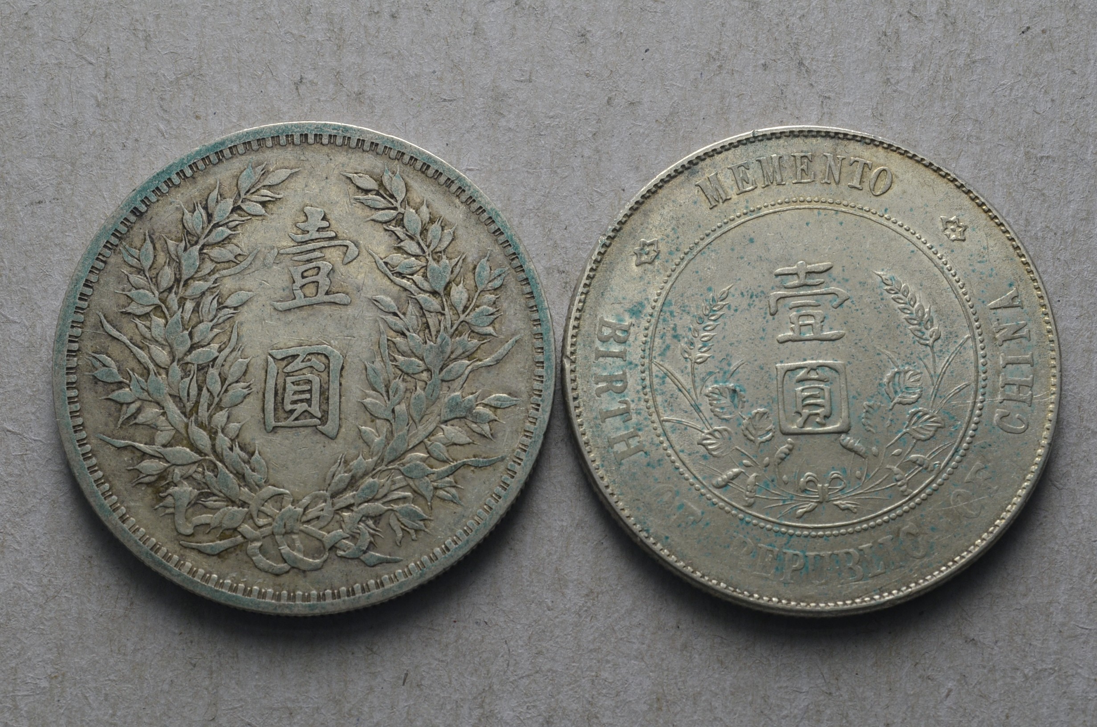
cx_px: 548
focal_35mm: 78
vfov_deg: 17.4
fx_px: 2372
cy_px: 364
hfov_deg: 26.0
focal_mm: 52
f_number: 14
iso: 400
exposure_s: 1/250
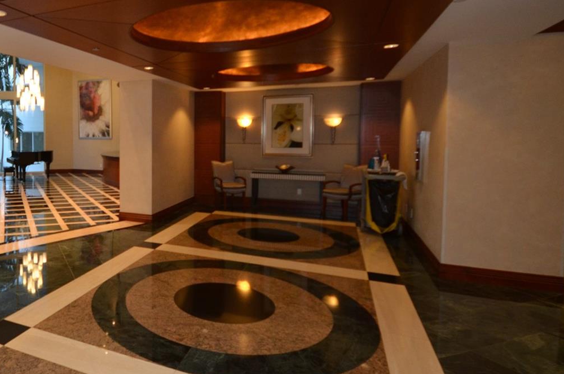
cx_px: 125
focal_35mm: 24
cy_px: 145
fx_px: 375
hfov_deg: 67.9
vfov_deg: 52.5
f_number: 4
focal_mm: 10
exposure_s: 1/60
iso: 800
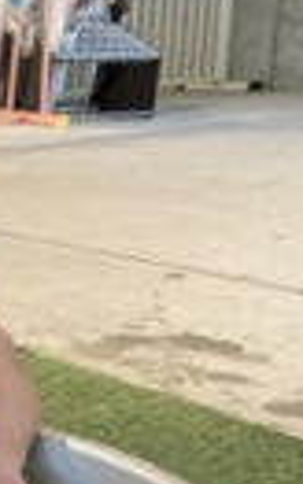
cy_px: 432
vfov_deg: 25.4
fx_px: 1043
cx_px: -288
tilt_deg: -16.1
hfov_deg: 14.1
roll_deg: +2.0
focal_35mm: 79
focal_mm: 3.99
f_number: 1.8
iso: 320
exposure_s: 1/60
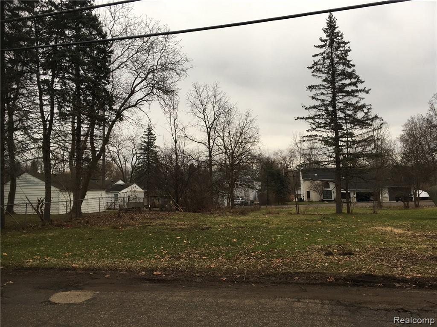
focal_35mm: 29
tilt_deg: +2.5
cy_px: 164
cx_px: 218
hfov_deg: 61.7
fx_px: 366
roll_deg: +2.0
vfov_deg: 48.2
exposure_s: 1/120
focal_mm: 4.15
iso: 32
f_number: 2.2
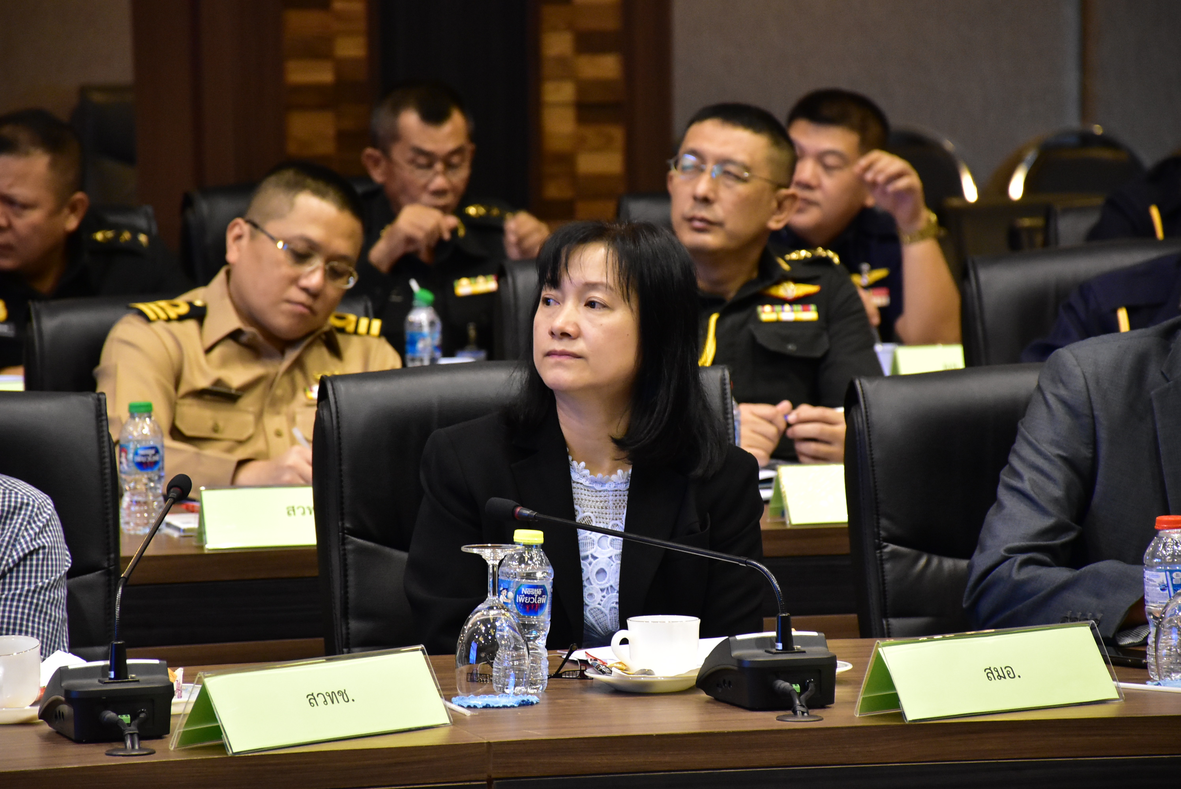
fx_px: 6894
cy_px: 394
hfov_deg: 9.8
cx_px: 590
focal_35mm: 210
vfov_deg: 6.6
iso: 3200
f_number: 5.6
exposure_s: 1/50
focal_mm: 140
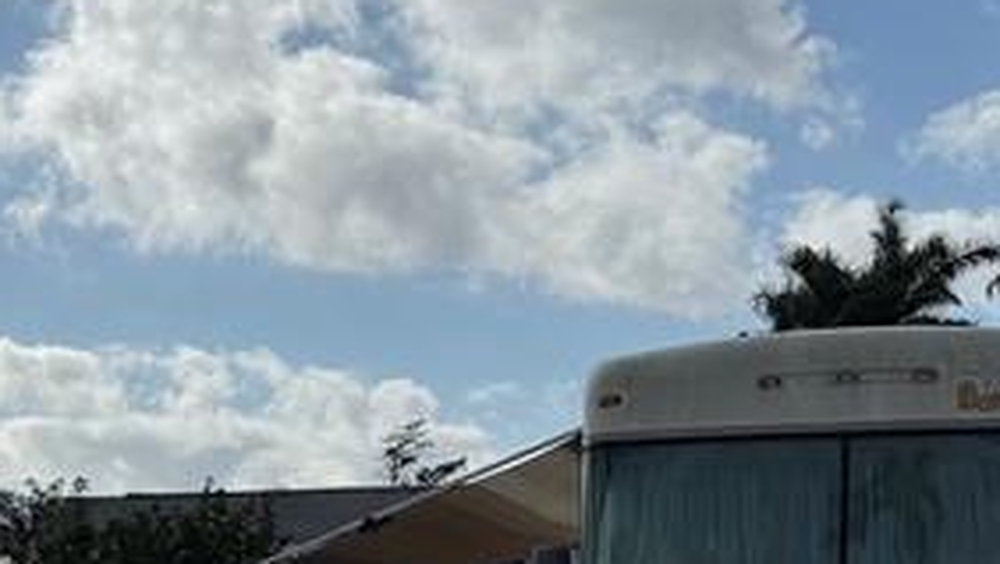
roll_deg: +1.0
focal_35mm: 95
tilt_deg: +0.0
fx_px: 2520
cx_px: -128
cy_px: 692
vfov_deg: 12.4
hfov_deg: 21.2
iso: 64
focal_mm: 6.76
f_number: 1.78
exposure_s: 1/14286
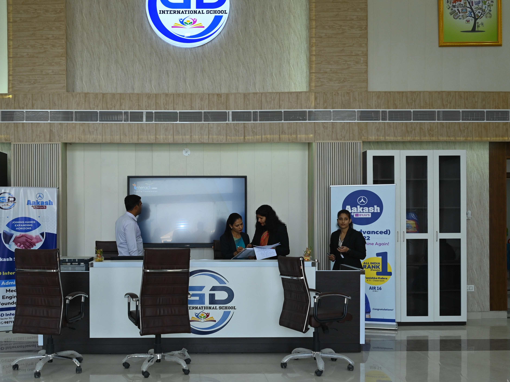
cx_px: 189
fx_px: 545
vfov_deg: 38.5
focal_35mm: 37
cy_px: 226
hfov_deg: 49.6
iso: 250
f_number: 5.6
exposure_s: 1/125
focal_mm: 24
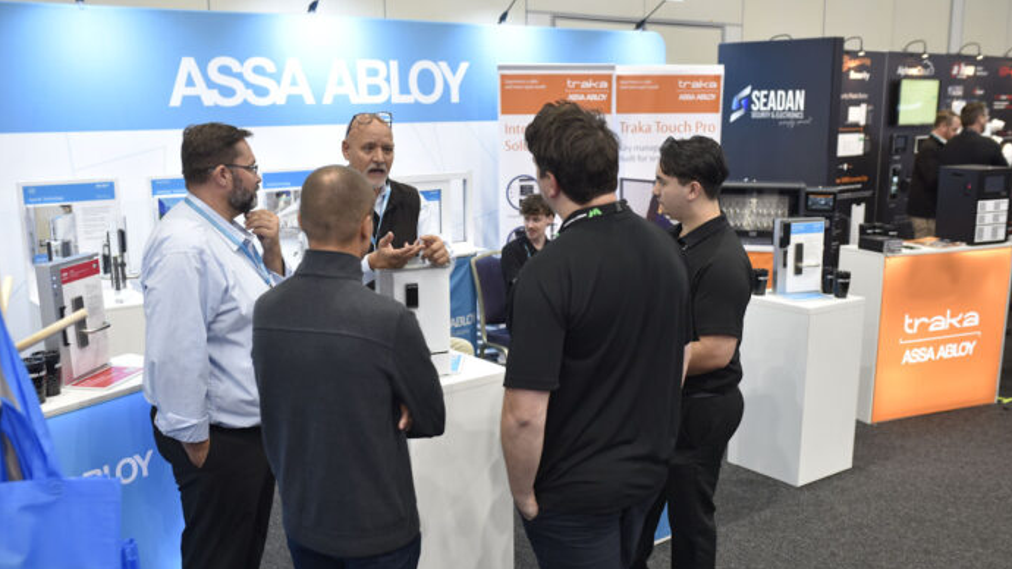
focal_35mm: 37
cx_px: 507
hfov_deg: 54.0
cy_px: 316
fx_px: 993
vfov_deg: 32.0
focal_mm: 35
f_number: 3.5
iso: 800
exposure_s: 1/60
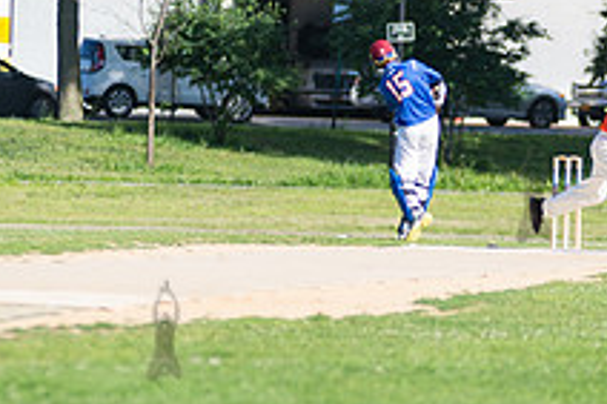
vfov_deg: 3.2
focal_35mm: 425
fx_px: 7160
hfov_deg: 4.8
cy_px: 191
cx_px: 533
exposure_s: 1/2000
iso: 200
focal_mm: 155
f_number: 2.8
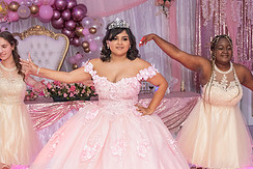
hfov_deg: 29.2
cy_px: 101
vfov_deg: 19.7
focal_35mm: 69
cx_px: 110
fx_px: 485
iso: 1250
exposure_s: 1/160
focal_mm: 29
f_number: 4
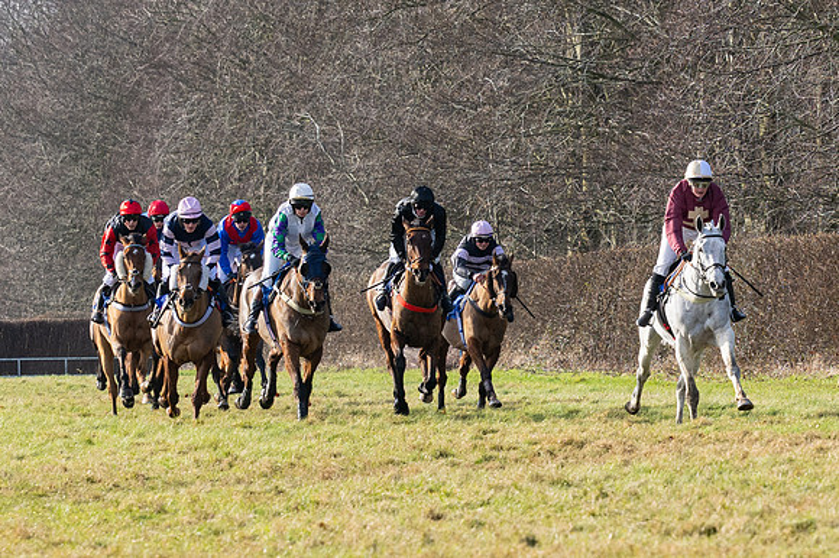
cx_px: 652
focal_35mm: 324
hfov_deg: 6.4
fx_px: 7547
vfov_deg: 4.2
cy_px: 403
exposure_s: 1/1250
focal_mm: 105
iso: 400
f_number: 5
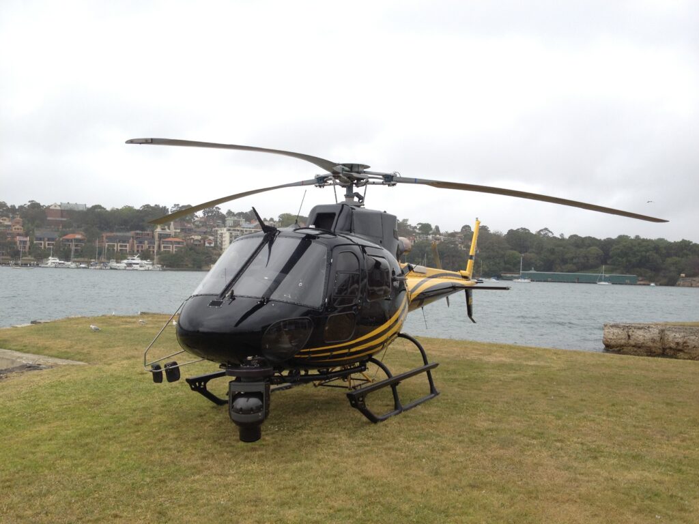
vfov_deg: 40.7
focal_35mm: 35
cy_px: 262
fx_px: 707
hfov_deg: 52.6
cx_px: 350
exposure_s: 1/673
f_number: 2.4
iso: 64
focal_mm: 4.28
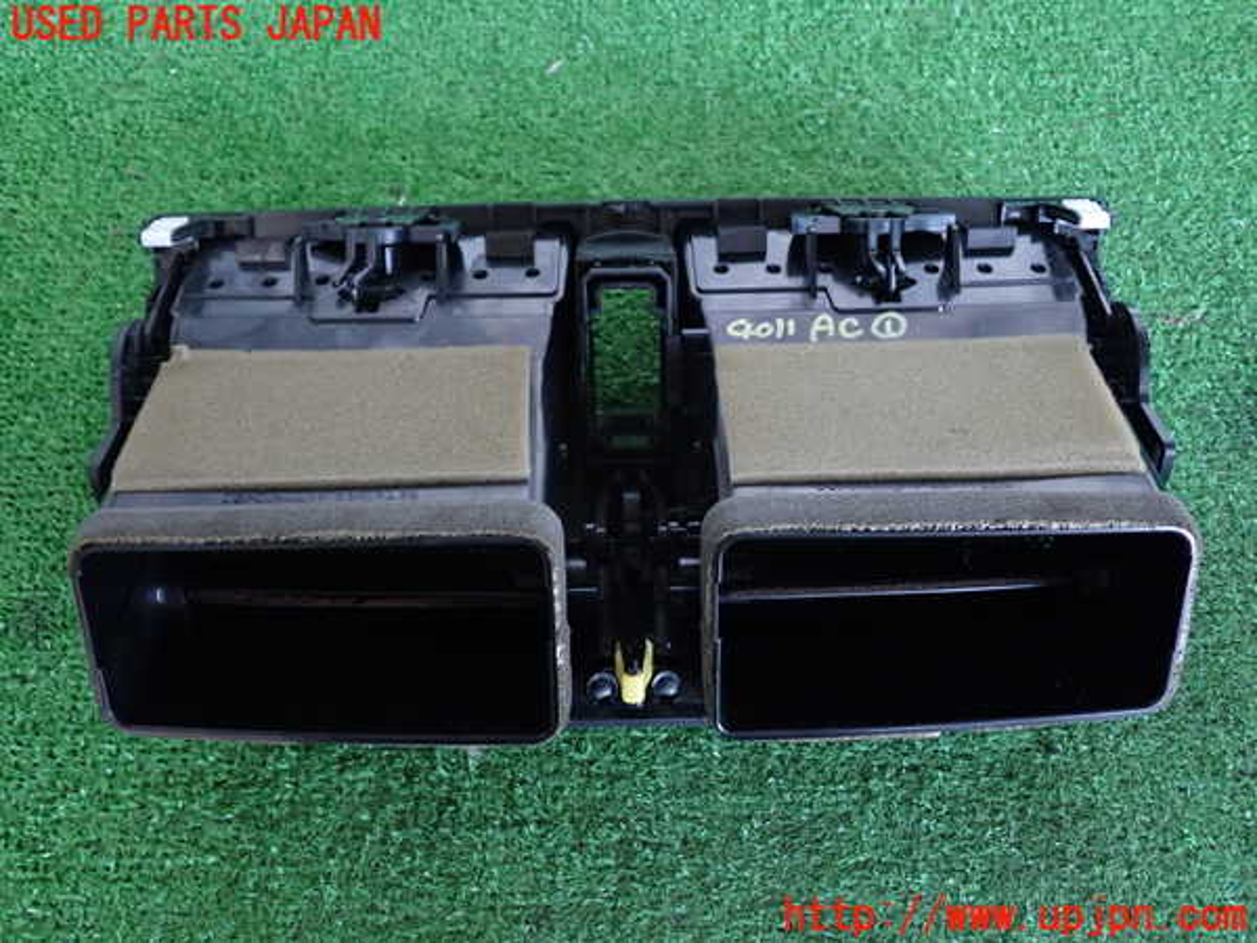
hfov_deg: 56.8
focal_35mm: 32
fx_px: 1162
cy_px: 472
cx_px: 628
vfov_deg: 44.2
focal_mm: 5.79
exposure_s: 1/30
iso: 250
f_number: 2.4
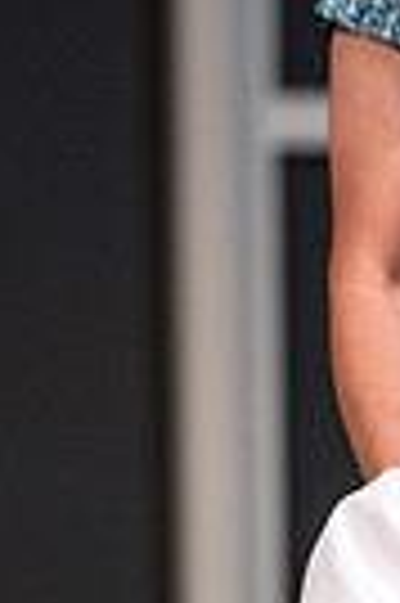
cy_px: 500
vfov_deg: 2.0
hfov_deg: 1.4
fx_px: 16842
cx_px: 460
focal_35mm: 1008
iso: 500
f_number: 2.8
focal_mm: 200
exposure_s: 1/400
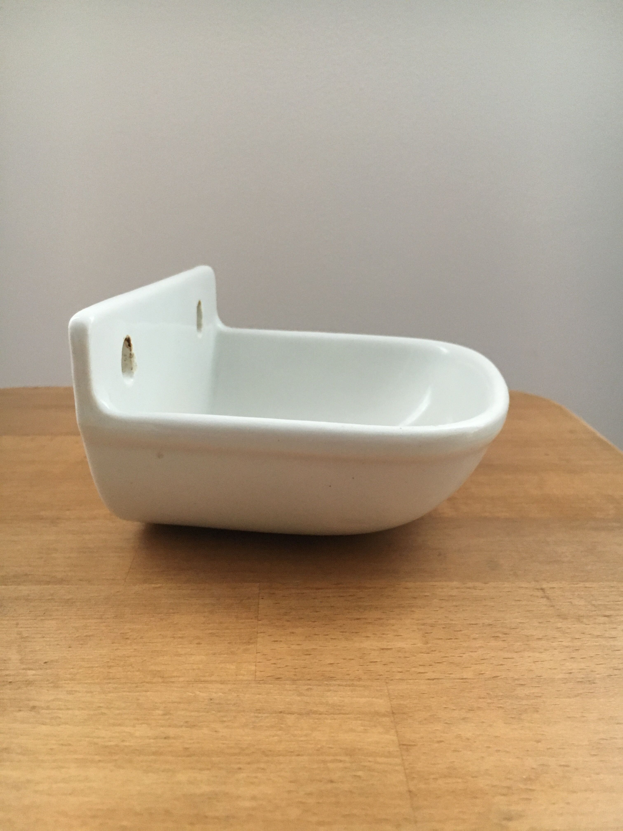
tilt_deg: -18.6
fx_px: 696
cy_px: 416
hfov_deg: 48.2
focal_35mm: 29
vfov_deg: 61.7
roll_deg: -0.4
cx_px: 312
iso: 200
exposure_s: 1/25
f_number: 2.2
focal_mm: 4.15
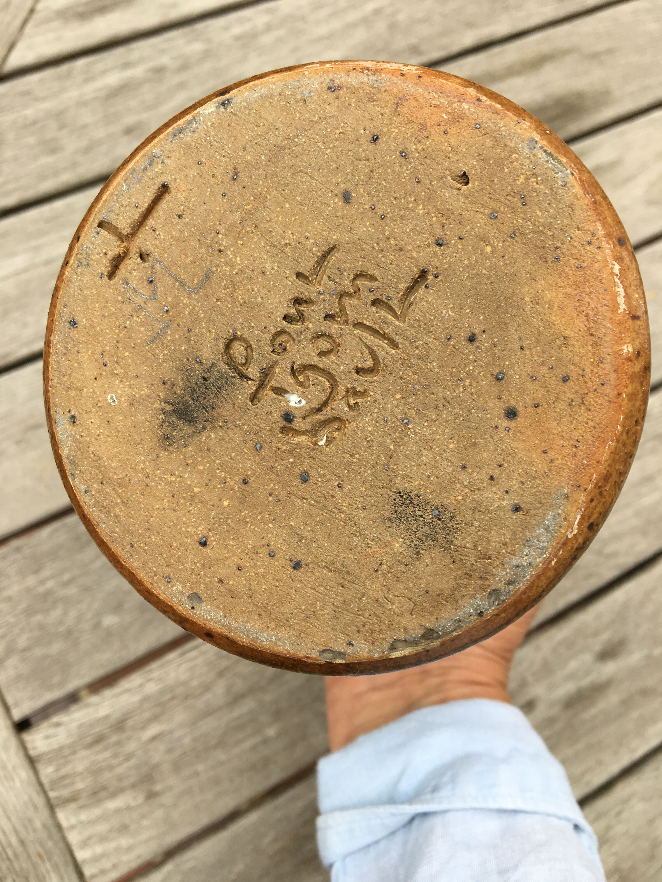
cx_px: 331
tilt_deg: -71.3
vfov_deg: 61.7
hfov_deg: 48.2
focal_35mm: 29
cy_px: 441
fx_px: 739
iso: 25
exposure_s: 1/270
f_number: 2.2
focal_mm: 4.15
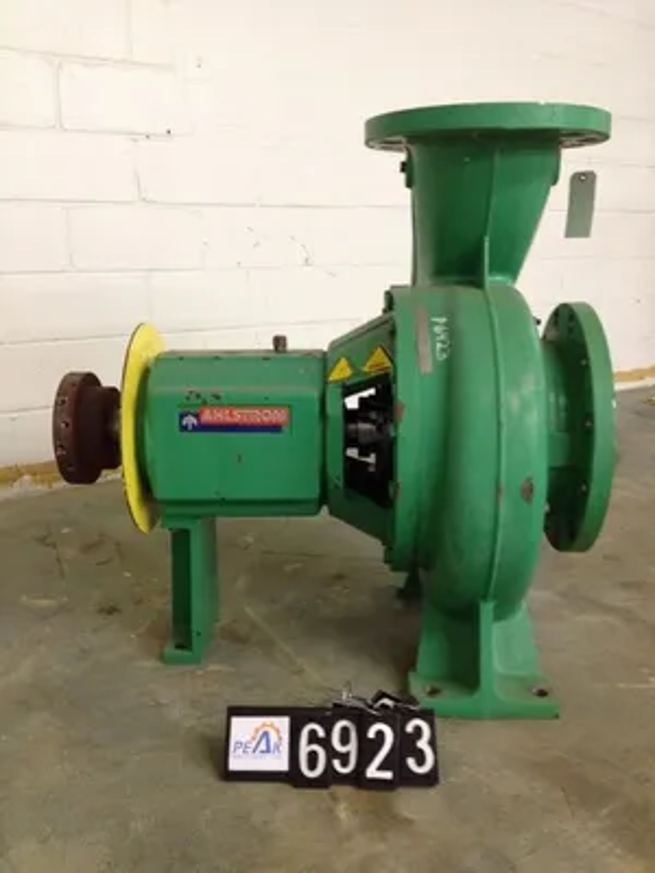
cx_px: 328
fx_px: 883
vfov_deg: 52.6
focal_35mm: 35
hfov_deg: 40.7
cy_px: 436
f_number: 2.4
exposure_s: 1/20
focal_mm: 4.28
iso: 160
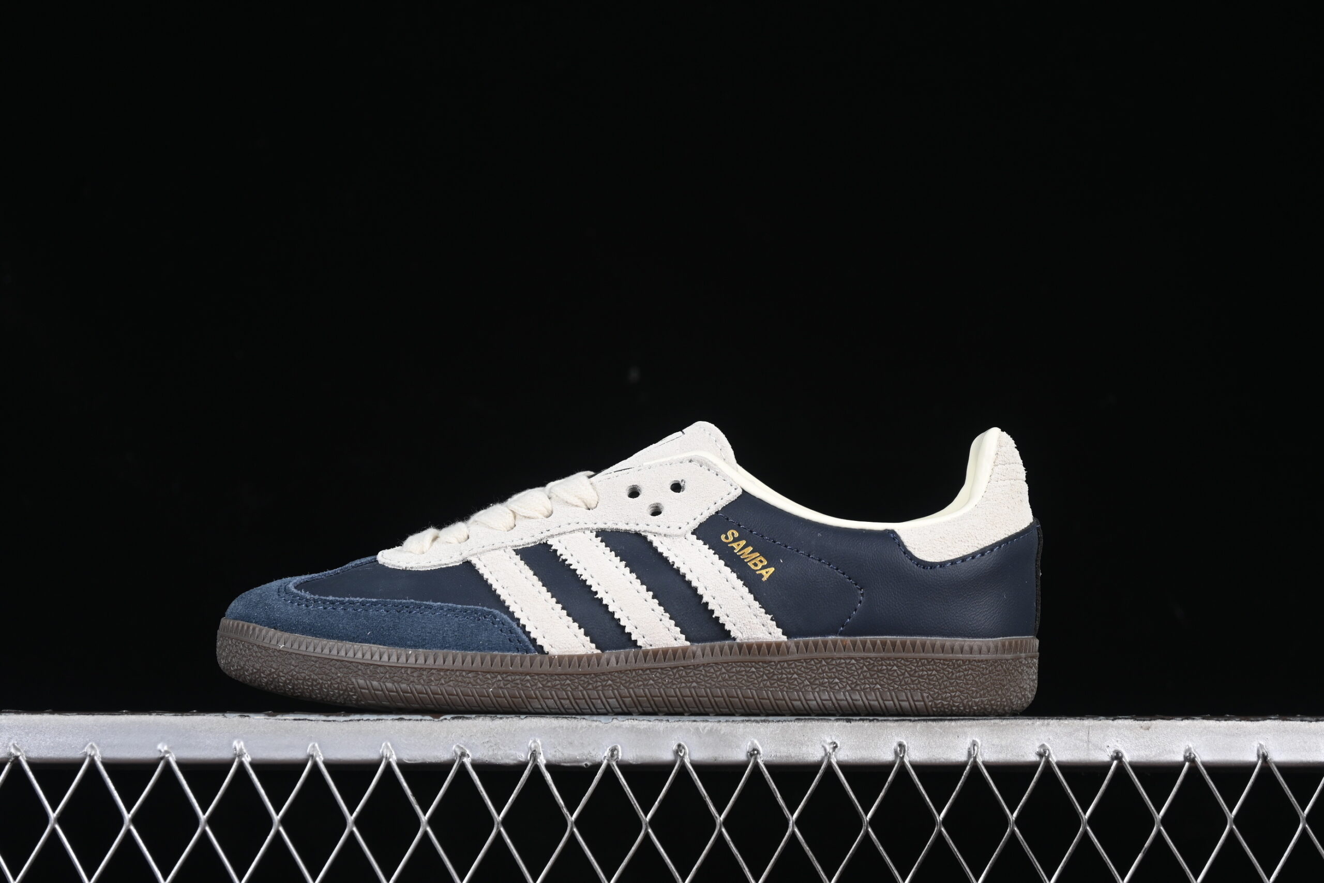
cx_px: 662
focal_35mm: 75
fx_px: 2758
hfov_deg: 27.0
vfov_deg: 18.2
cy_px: 442
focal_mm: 50
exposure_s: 1/60
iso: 160
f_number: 6.3
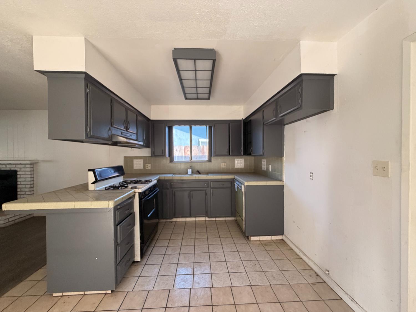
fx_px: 168
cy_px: 156
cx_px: 208
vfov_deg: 85.7
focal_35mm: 14
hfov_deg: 102.1
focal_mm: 2.22
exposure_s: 1/67
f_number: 2.2
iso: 320
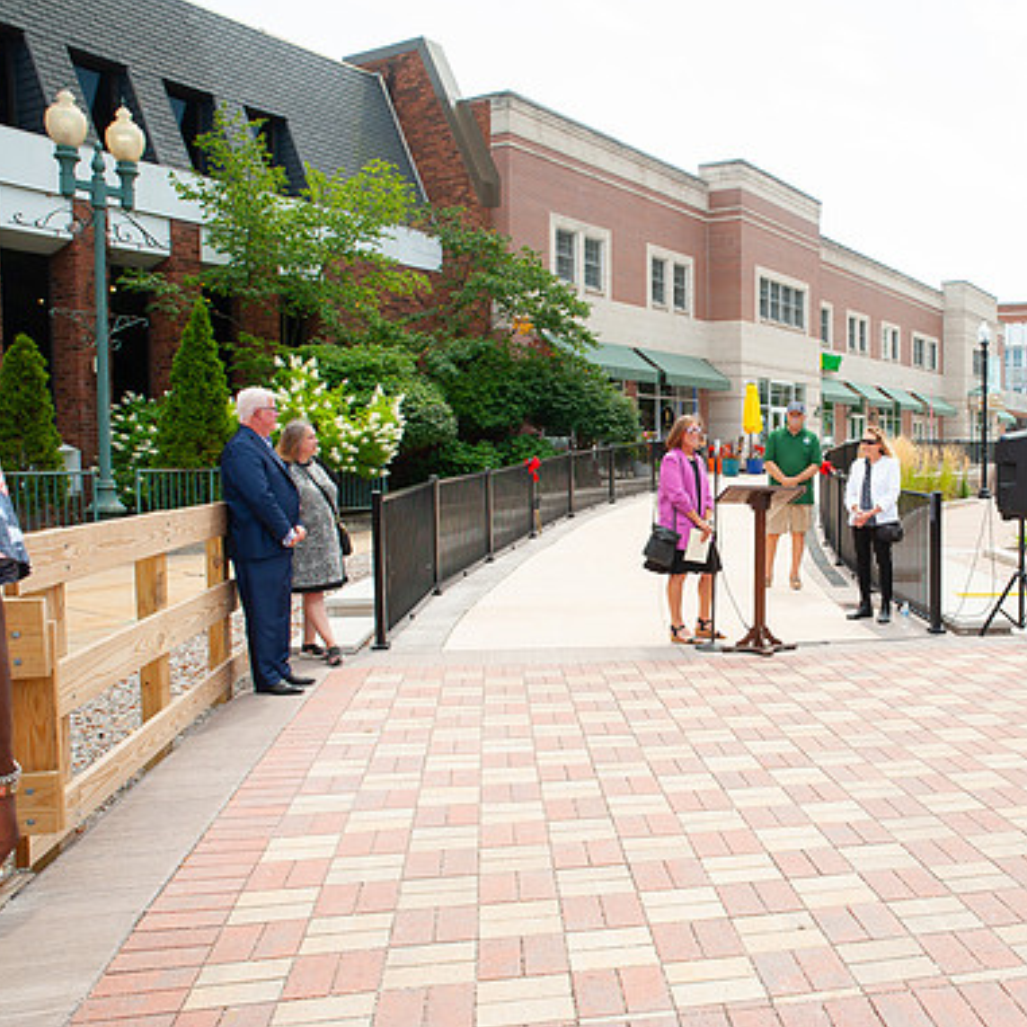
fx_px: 1041
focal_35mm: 31
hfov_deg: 50.5
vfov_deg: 52.5
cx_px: 763
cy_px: 512
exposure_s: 1/200
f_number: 13
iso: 400
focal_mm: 24
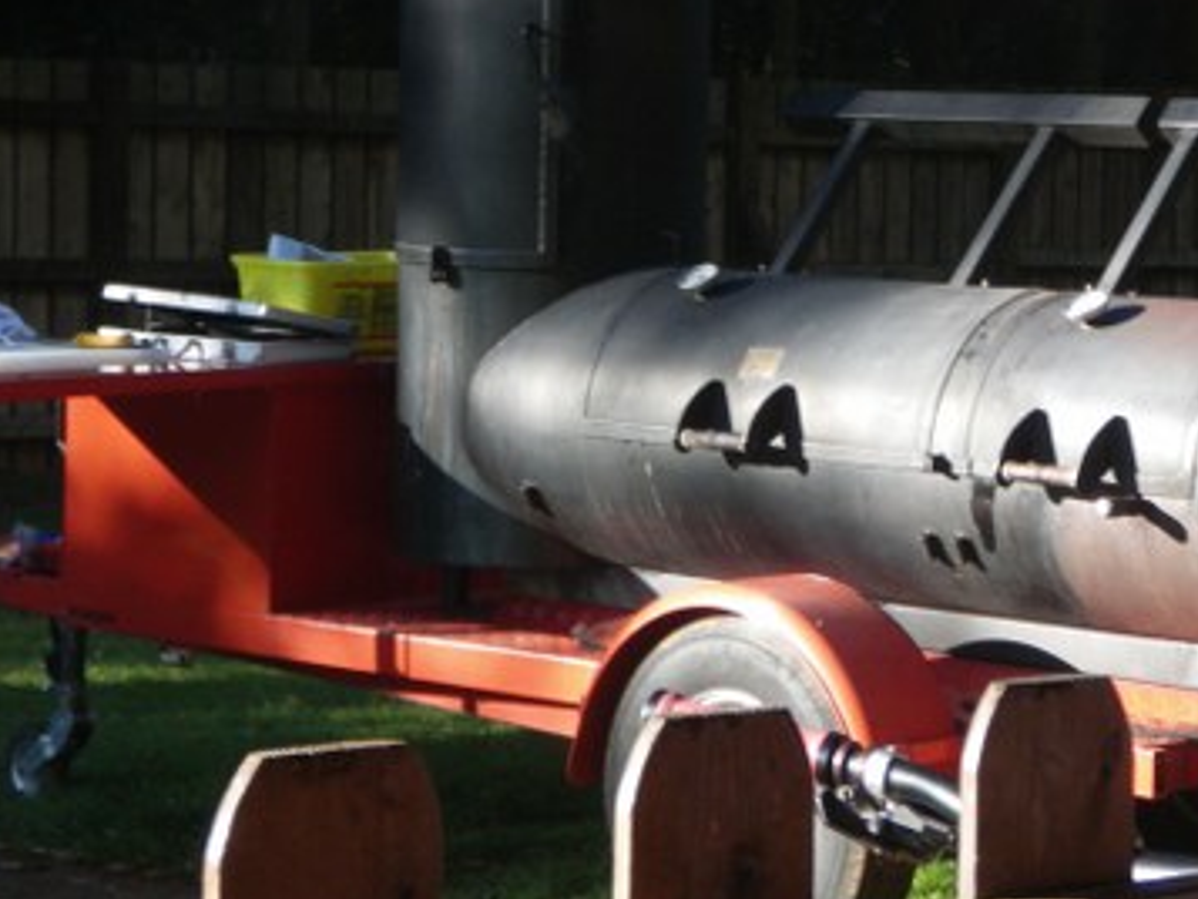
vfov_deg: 10.7
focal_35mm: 138
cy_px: 342
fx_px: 4778
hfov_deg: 14.3
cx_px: 829
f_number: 4.8
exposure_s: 1/100
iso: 80
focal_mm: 13.7
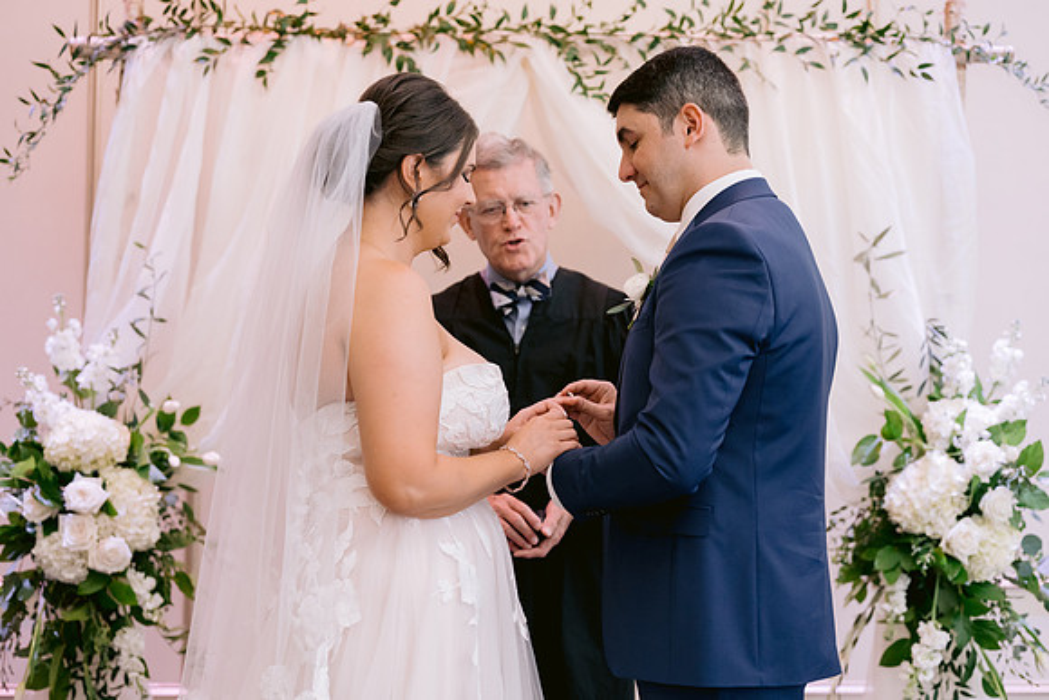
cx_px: 524
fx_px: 1457
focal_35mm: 50
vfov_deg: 27.0
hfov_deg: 39.6
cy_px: 350
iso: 1250
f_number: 2.8
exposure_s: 1/160
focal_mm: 50
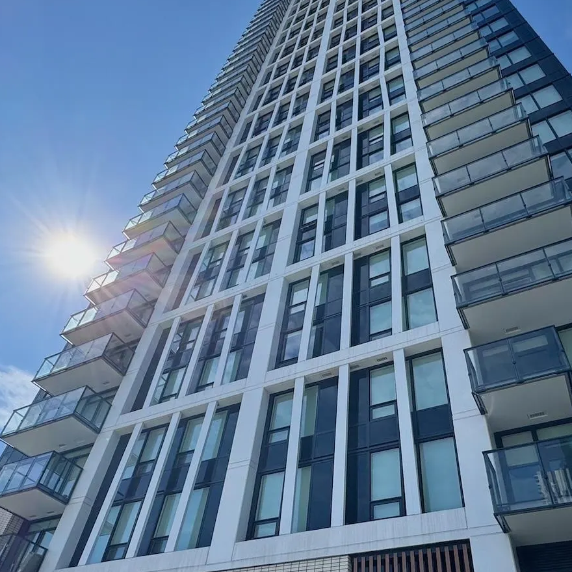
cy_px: 349
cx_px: 324
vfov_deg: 58.5
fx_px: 505
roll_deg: -4.8
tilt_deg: +43.6
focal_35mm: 27
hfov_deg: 58.9
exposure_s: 1/1600
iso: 50
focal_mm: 2.22
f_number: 2.2
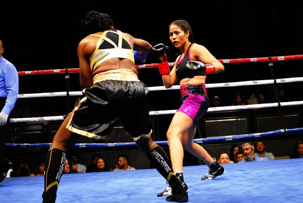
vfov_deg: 32.0
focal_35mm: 42
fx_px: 354
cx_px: 152
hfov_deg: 46.4
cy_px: 102
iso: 1000
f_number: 2.8
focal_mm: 28
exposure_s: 1/400
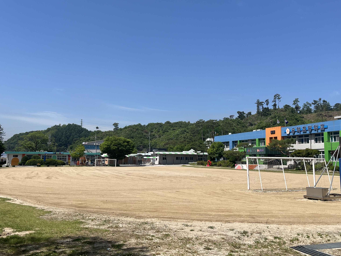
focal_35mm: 36
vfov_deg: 39.6
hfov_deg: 51.3
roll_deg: -0.6
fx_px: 355
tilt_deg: +6.6
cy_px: 113
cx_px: 187
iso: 50
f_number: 1.6
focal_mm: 5.1
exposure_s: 1/4854
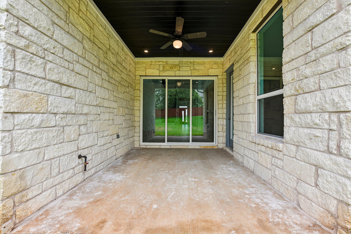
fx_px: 136
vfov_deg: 81.2
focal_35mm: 14
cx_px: 176
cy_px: 117
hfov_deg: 104.3
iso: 100
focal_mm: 14
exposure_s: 1/125
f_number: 8
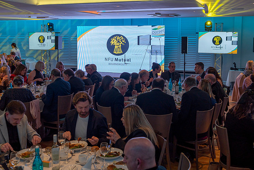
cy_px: 64
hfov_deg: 44.9
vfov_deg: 30.7
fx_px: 307
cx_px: 124
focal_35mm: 44
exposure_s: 1/60
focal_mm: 35
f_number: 4.5
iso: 125
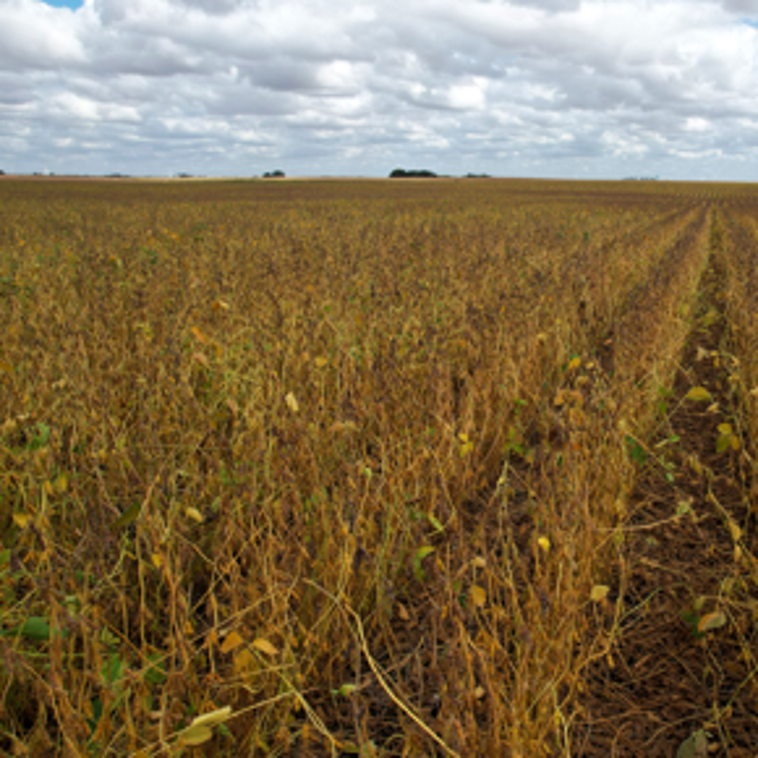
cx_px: 559
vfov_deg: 55.6
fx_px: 718
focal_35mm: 29
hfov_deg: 53.4
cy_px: 387
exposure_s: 1/1500
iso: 100
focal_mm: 8.38
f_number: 2.8
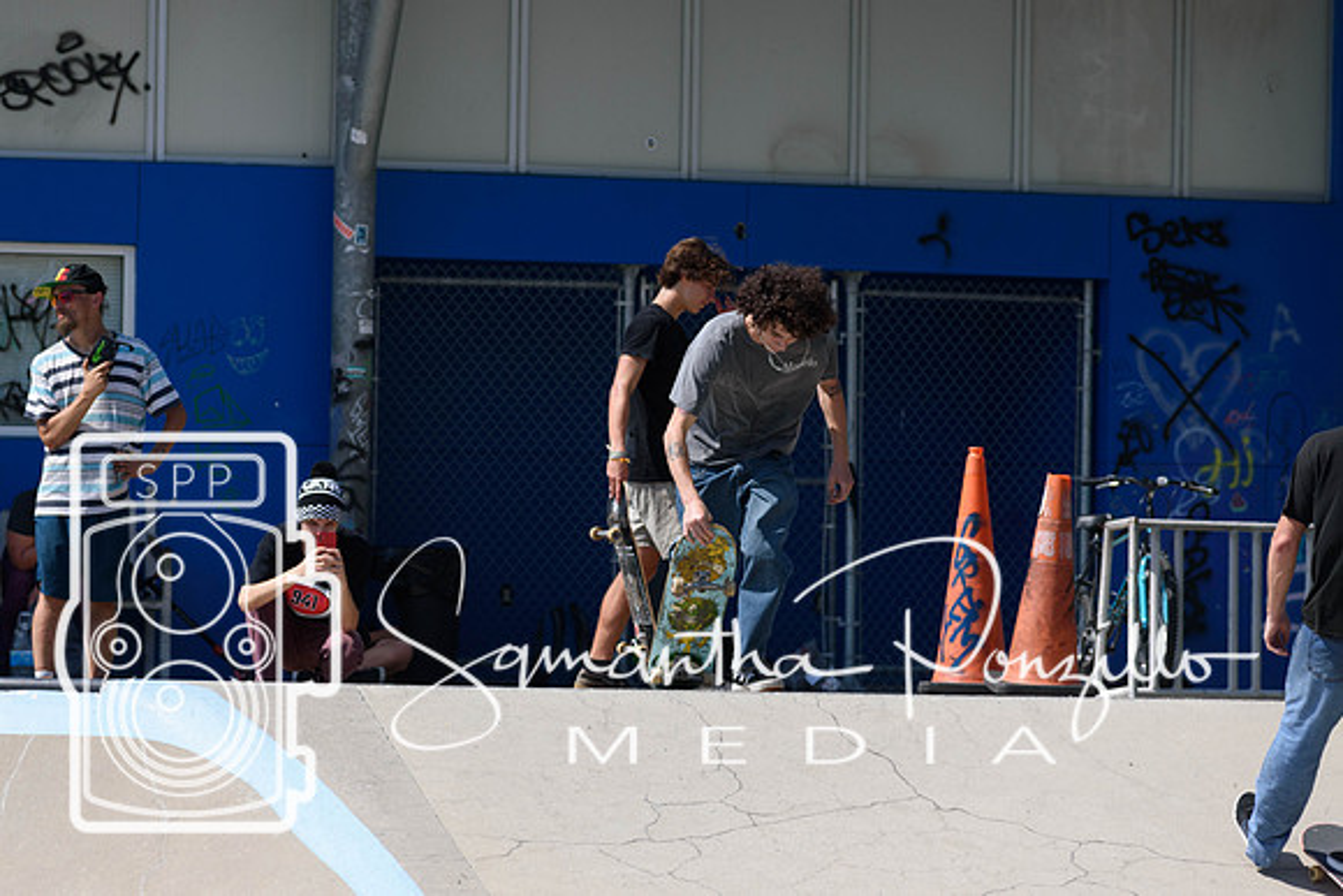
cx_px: 672
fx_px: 7836
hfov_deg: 9.8
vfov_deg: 6.5
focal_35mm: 210
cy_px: 448
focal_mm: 140
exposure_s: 1/2000
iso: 320
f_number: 5.6
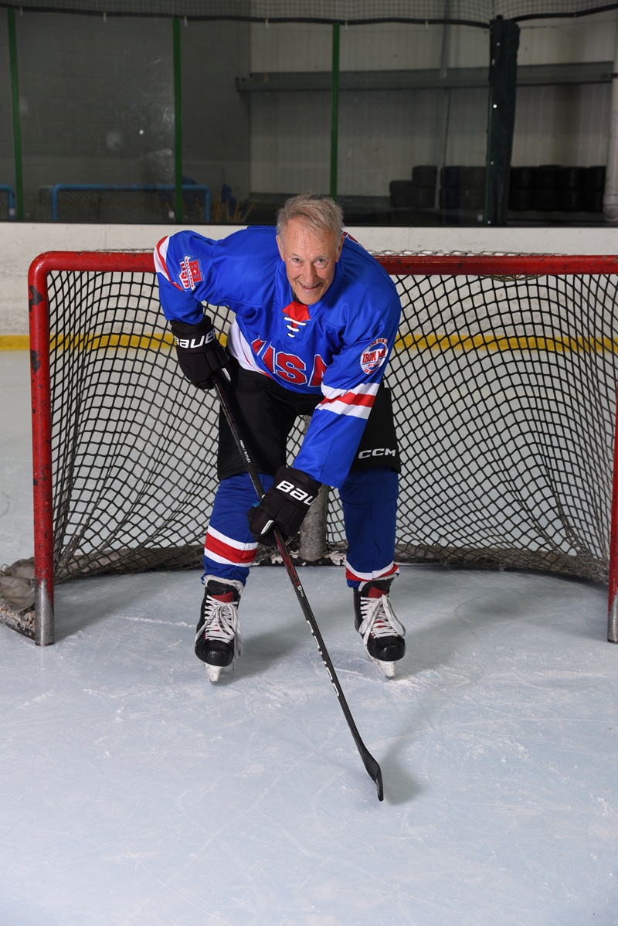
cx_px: 309
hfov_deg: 20.6
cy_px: 463
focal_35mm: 66
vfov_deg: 30.5
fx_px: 1697
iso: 400
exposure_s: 1/125
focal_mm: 66
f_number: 7.1
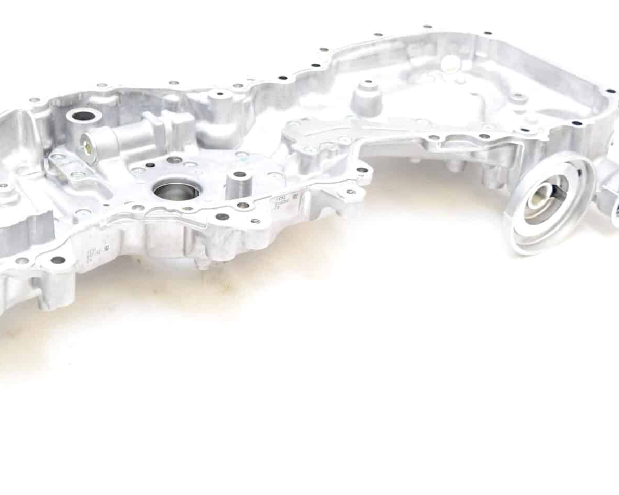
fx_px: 1246
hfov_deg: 27.5
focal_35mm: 68
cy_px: 203
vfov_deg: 22.5
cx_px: 148
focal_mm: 28
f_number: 5.6
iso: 400
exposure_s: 1/125
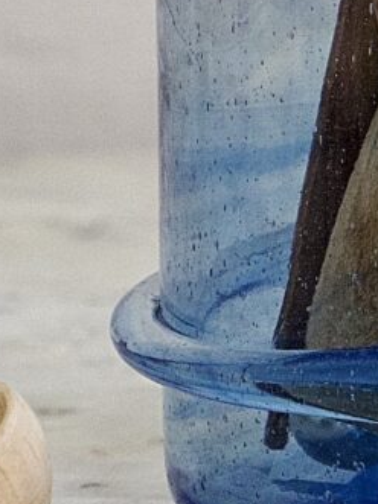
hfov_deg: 2.7
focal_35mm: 545
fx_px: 7940
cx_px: 590
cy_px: -387
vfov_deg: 3.6
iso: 400
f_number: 3.9
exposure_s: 1/100
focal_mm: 44
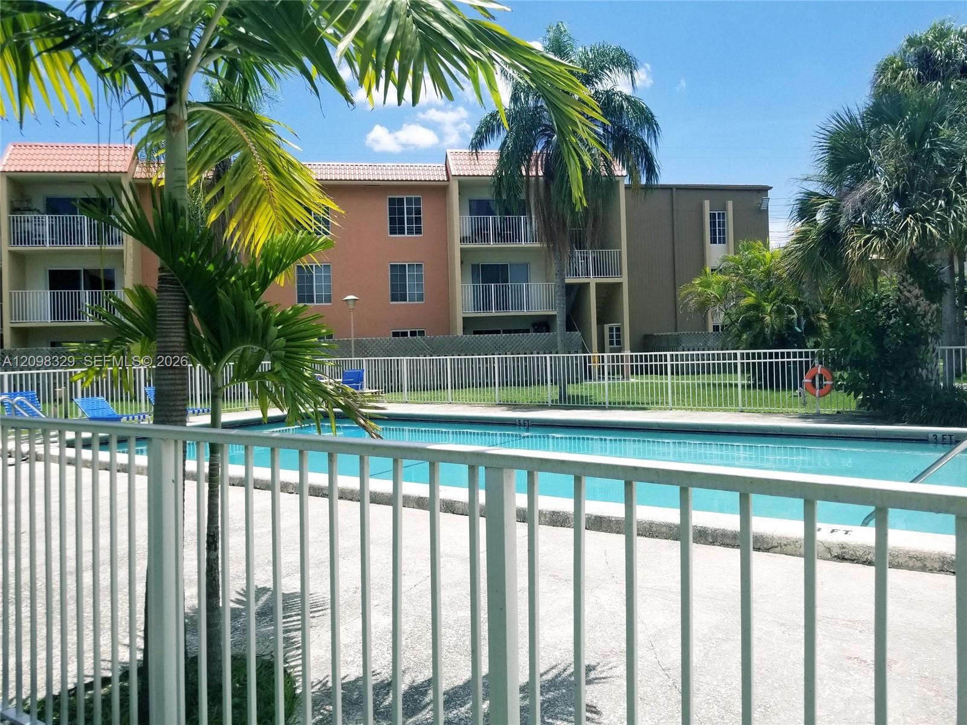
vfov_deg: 53.1
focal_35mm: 26
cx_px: 484
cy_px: 362
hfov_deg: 67.3
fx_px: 726
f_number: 1.7
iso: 50
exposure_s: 1/3896
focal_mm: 4.25
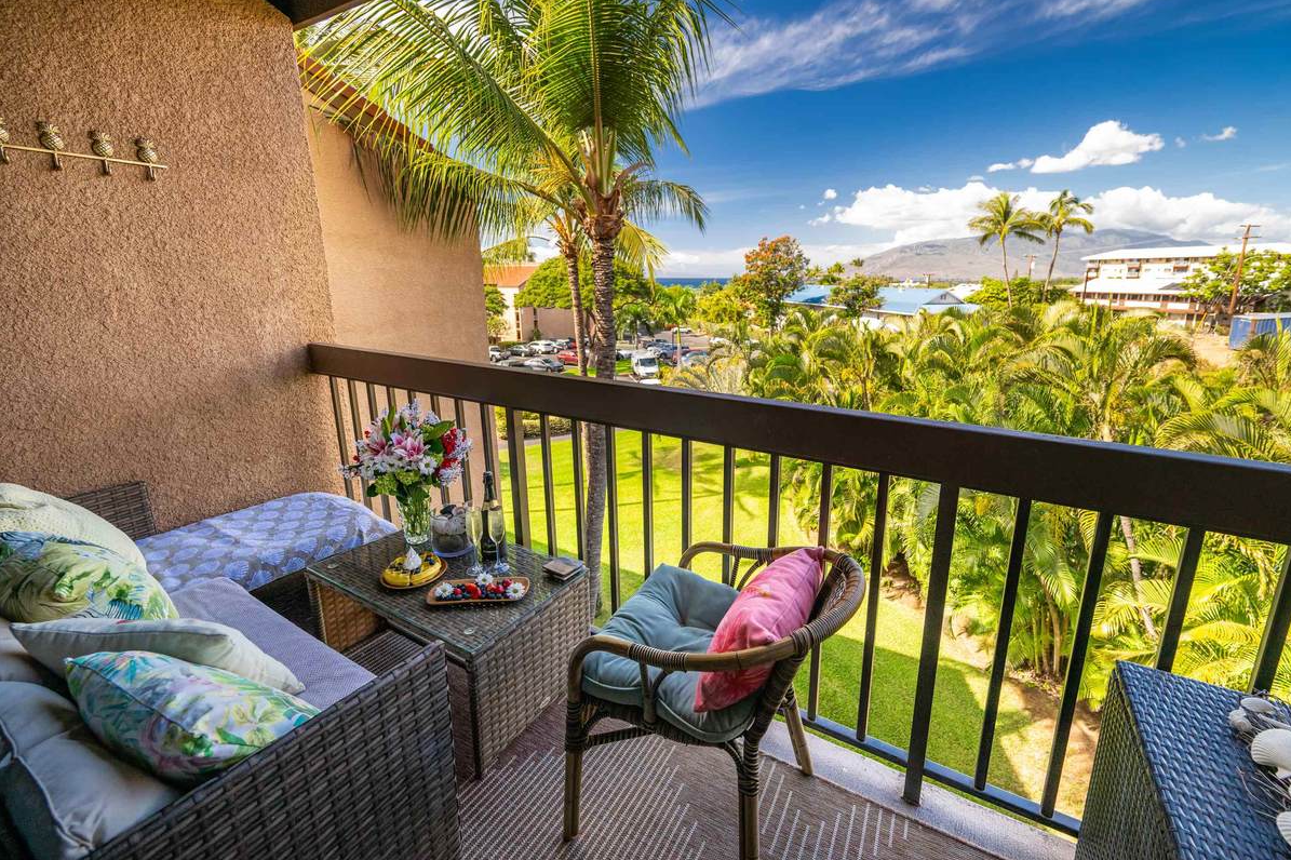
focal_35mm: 15
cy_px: 405
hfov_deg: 100.3
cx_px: 689
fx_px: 538
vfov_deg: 77.2
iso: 400
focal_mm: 14
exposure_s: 1/250
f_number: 5
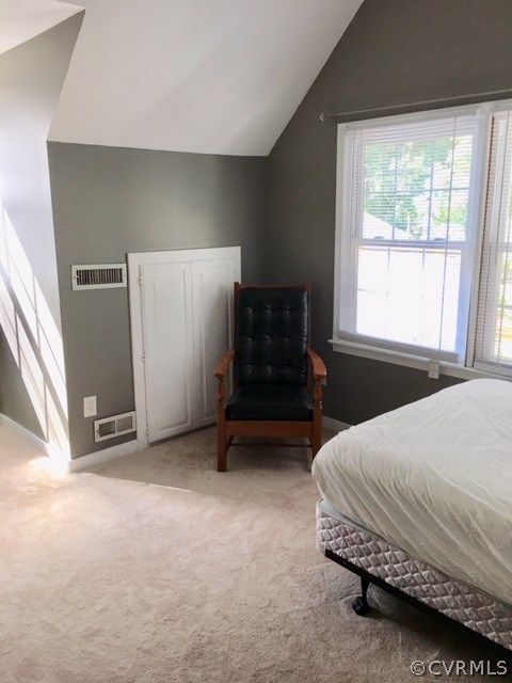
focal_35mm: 29
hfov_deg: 48.2
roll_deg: +0.2
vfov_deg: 61.7
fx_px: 572
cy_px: 342
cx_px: 256
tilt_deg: -13.4
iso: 32
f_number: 2.2
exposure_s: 1/30
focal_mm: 4.15
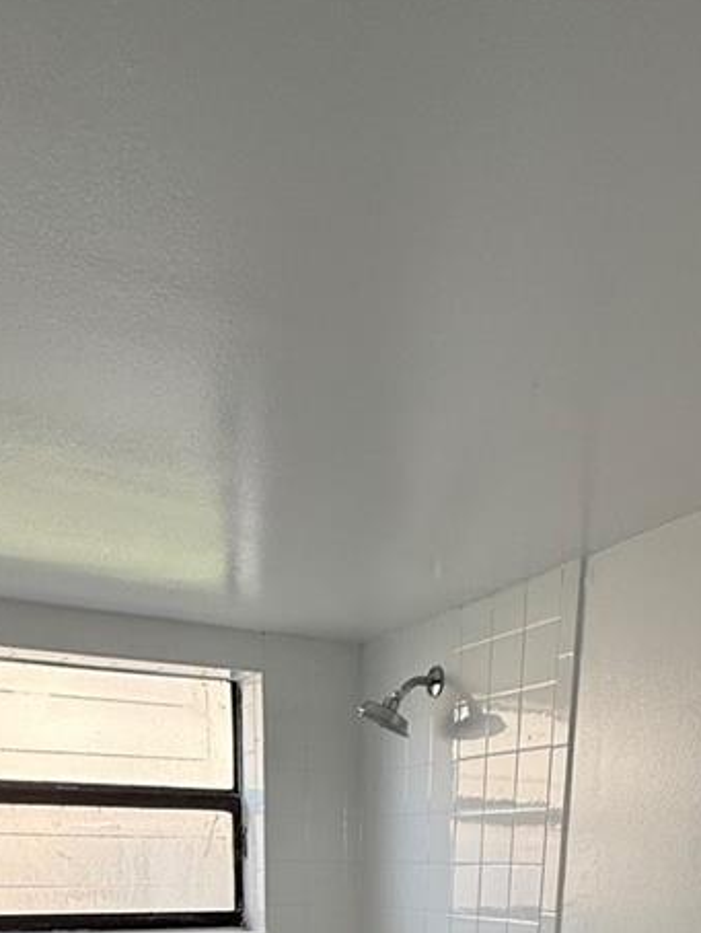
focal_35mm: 37
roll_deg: -1.6
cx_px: 352
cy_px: 1136
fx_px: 998
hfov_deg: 38.7
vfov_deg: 37.2
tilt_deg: -15.4
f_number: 2.2
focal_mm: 2.22
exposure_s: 1/118
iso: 64
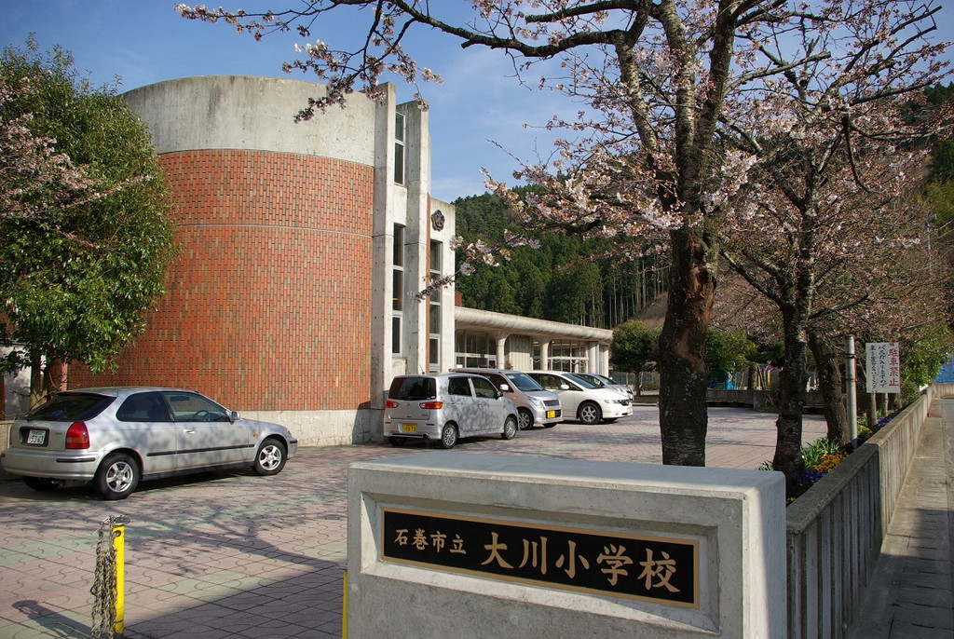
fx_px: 717
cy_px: 320
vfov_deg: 48.1
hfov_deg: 67.3
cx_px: 477
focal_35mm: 27
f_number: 8
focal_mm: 18
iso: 100
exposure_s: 1/250
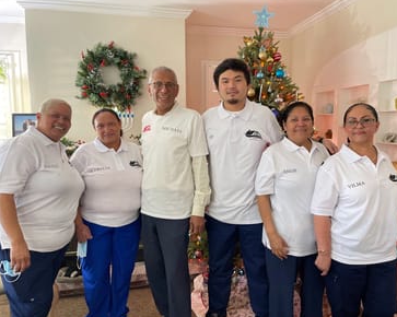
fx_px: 329
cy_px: 161
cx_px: 218
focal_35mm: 28
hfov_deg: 62.1
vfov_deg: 51.5
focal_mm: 4.2
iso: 250
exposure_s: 1/60
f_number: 1.6
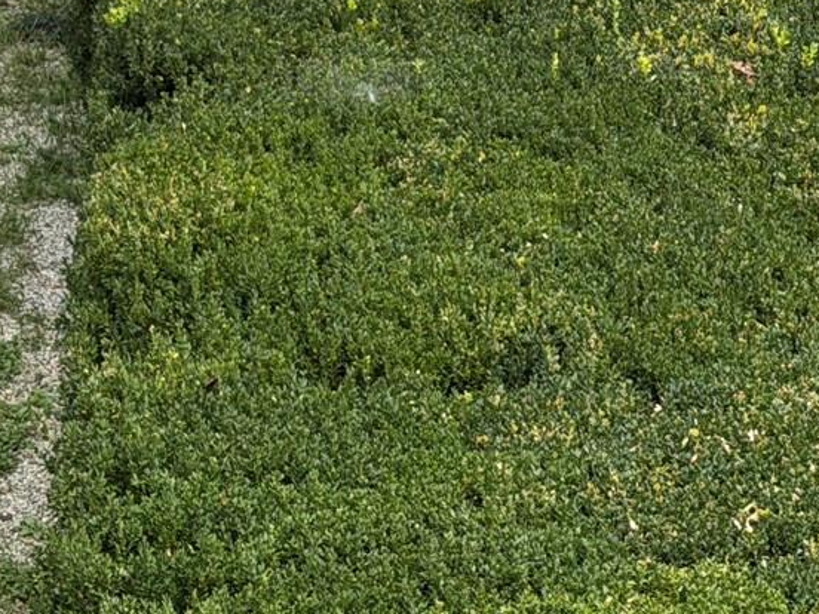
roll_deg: +0.7
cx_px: 723
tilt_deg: -15.4
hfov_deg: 11.0
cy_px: -159
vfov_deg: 8.2
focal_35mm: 178
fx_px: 4211
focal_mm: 6.76
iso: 80
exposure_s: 1/2762
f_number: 1.78
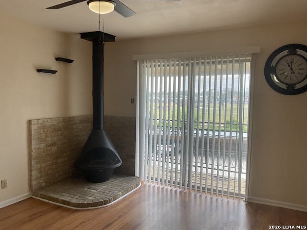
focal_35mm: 29
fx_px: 257
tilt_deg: -3.2
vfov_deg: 48.2
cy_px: 115
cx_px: 154
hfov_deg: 61.7
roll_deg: +0.0
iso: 20
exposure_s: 1/120
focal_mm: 3
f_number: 1.8
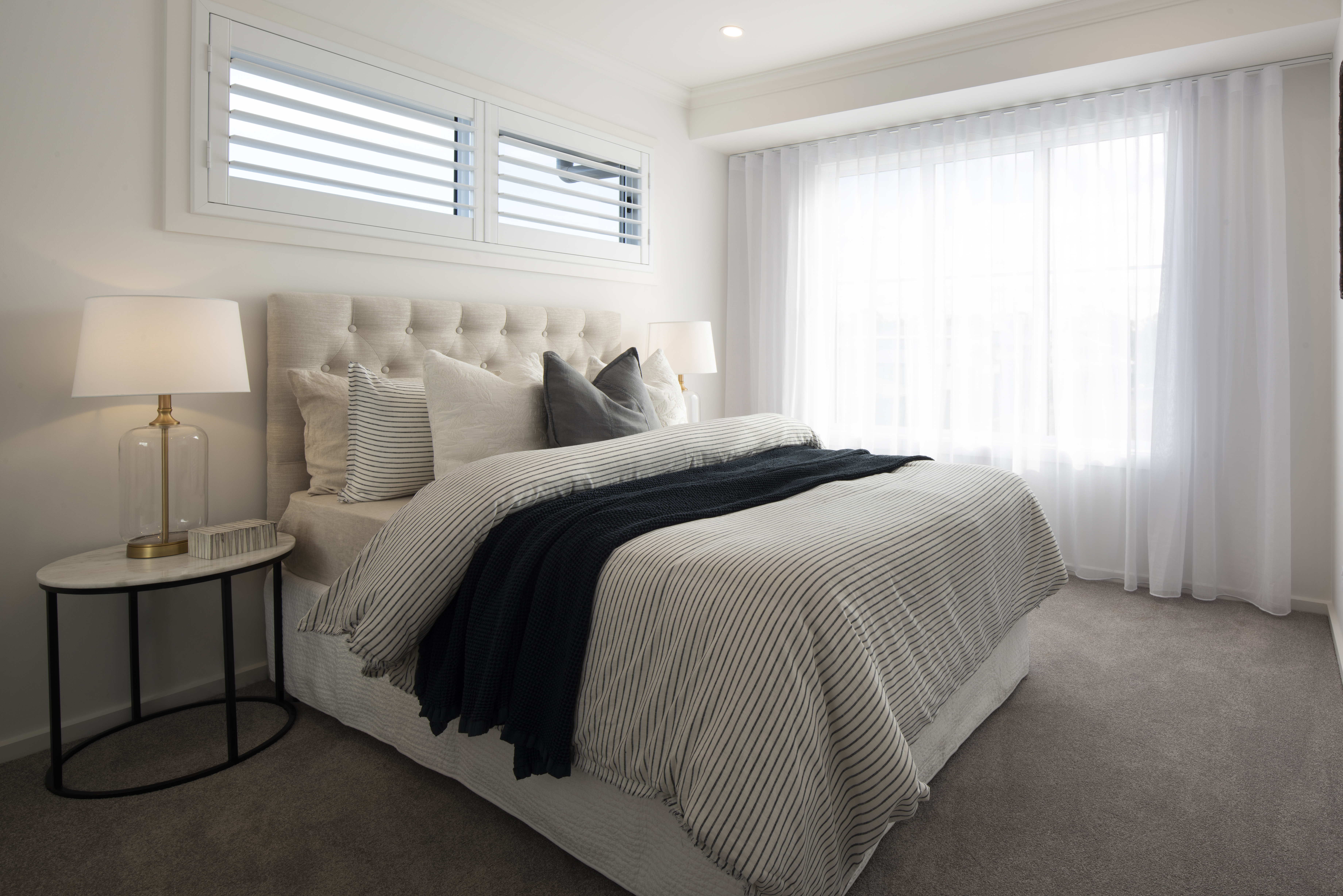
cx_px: 672
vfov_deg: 64.6
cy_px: 448
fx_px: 709
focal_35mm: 19
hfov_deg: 86.9
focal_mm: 19
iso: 64
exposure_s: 1/10
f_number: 14
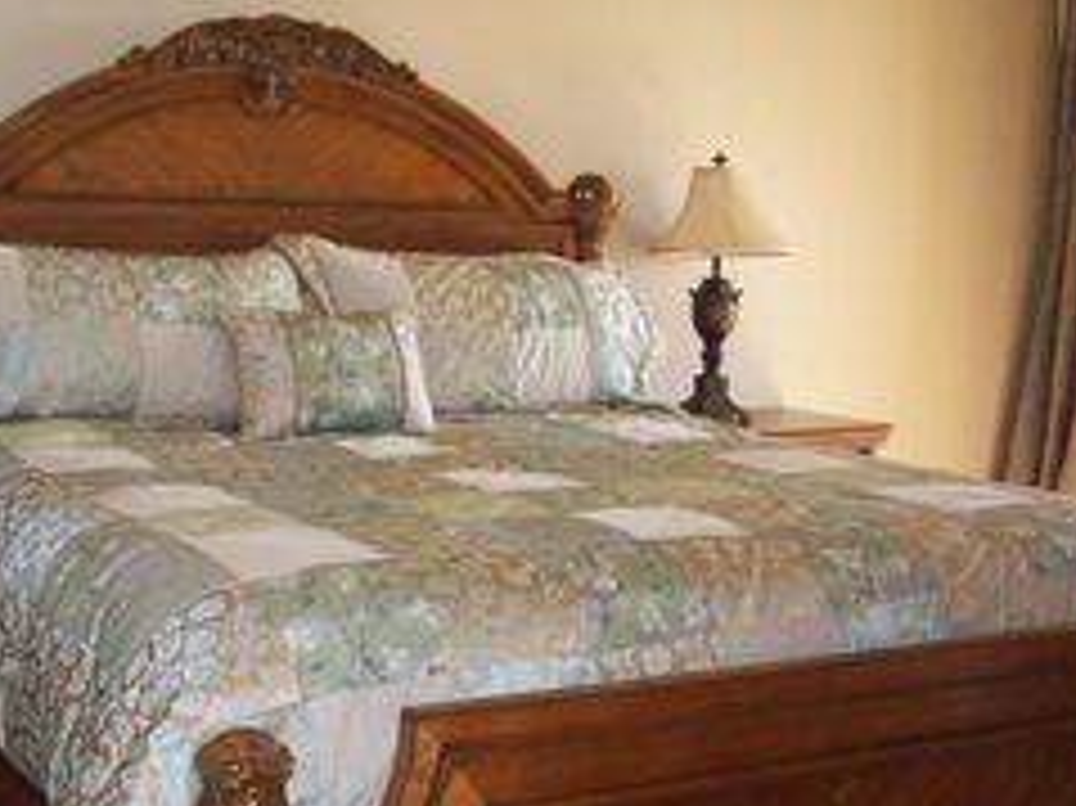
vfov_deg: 25.6
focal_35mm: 57
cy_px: 432
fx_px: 1771
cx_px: 311
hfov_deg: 33.3
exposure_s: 1/64
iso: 400
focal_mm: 6.2
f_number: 2.8
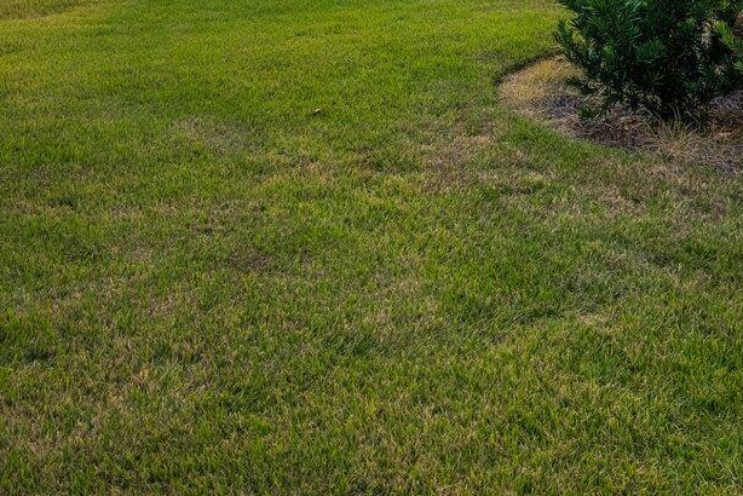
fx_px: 1239
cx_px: 488
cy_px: -165
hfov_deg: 33.1
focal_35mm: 60
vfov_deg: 20.5
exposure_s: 1/6
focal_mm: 18
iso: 500
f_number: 7.1
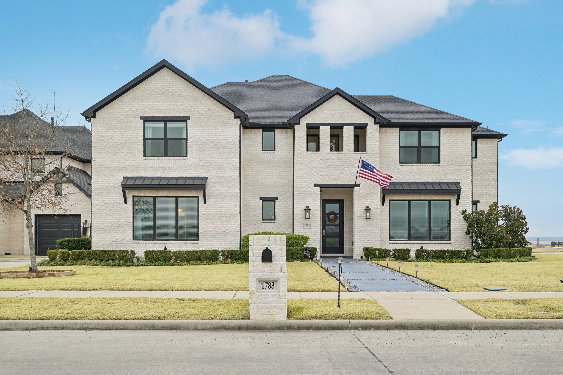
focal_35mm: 30
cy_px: 188
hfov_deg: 61.9
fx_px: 469
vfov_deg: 43.6
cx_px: 282
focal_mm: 30
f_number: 8
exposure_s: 1/320
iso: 400
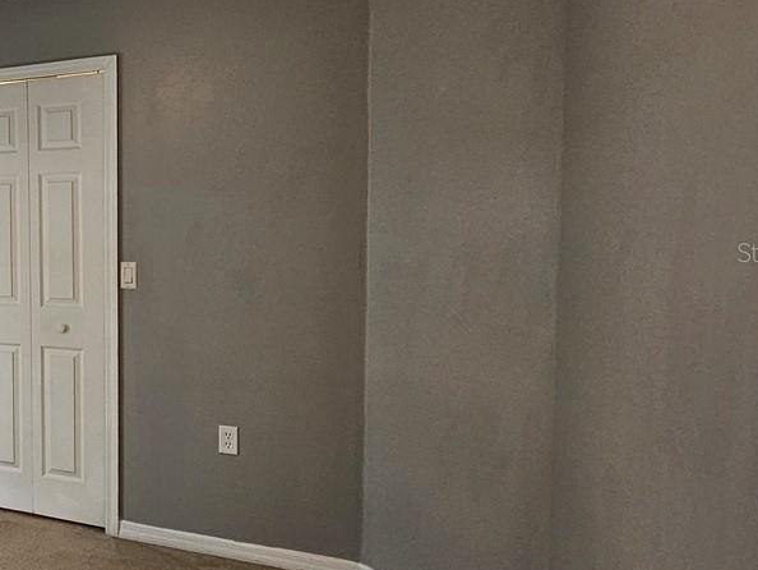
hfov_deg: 38.2
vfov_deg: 40.7
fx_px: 767
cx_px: -163
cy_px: 252
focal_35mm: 35
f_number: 2.2
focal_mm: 2.2
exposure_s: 1/60
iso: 250
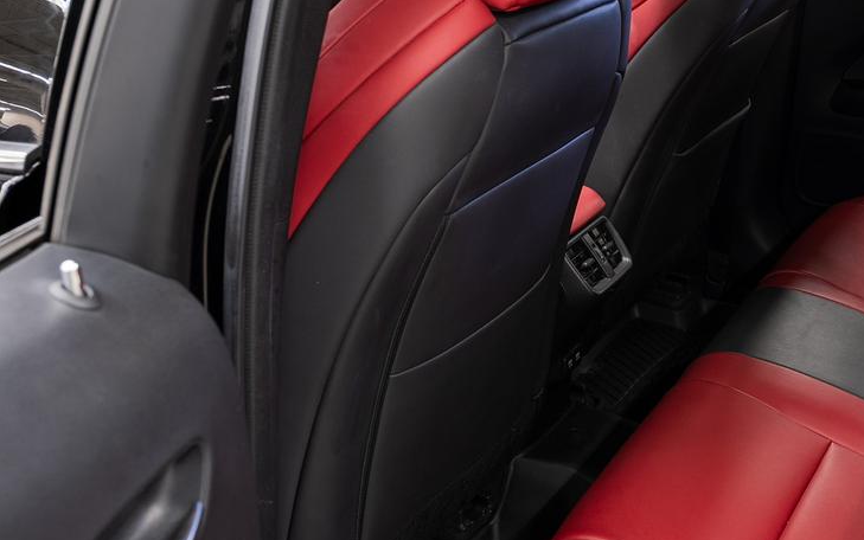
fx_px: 1178
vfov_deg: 25.8
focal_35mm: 50
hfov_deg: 37.9
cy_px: 263
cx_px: 757
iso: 100
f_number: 5.6
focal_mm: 24
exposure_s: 1/1.25
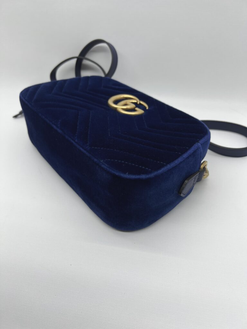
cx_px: 124
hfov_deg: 53.1
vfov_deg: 67.3
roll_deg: +1.6
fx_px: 247
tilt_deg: -38.9
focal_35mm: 26
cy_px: 164
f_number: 1.5
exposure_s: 1/205
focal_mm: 5.7
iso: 40
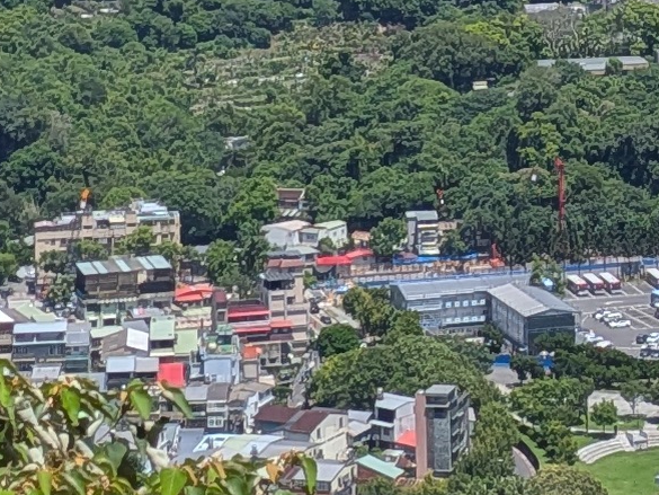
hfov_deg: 12.0
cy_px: -636
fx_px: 3123
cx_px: 381
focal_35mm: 164
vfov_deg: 8.4
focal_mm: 4.53
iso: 29
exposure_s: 1/2703
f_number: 1.7
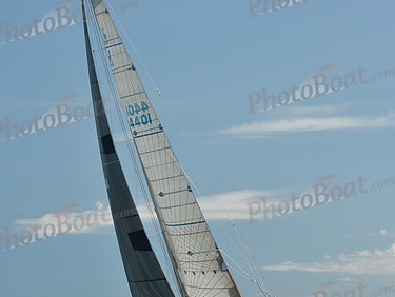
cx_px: 192
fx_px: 1188
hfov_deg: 18.9
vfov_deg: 14.3
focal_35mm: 104
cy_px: 157
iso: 320
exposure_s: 1/640
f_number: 7.1
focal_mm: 70
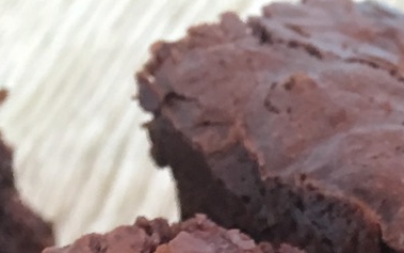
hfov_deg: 12.5
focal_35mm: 166
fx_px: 1828
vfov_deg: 6.8
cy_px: 880
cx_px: 361
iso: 50
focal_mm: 4.15
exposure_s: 1/15
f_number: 2.2
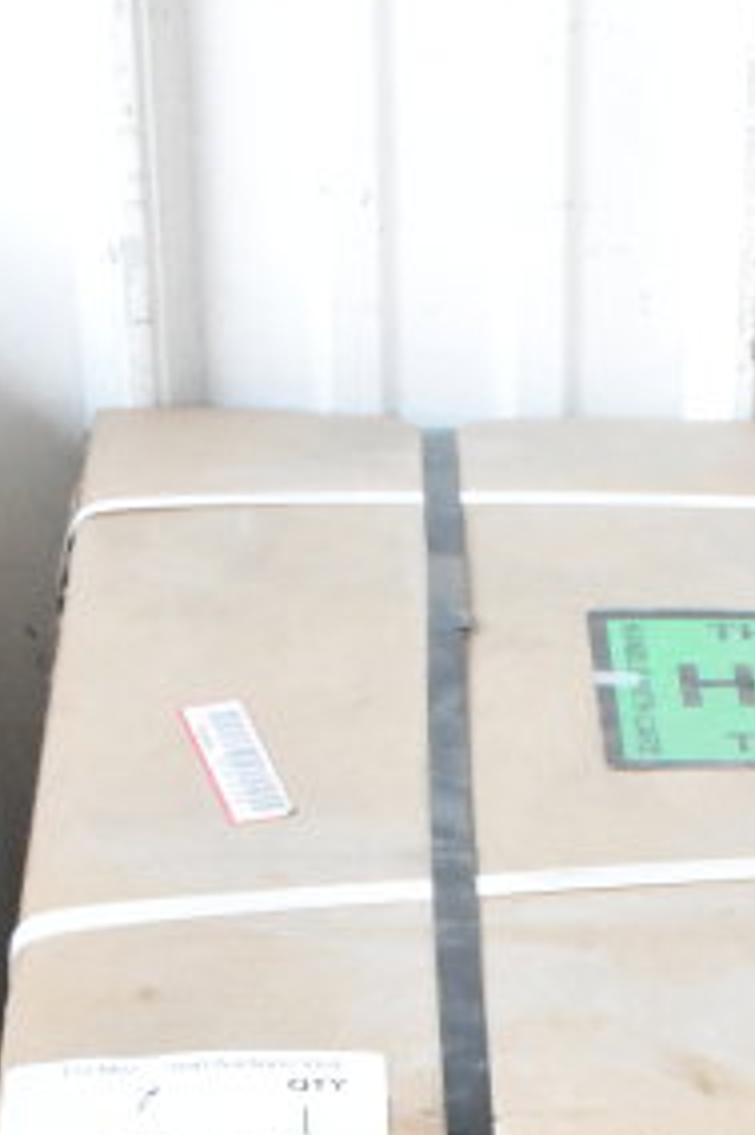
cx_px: 995
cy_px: 1549
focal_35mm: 116
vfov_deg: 16.5
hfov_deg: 11.5
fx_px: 3653
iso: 6400
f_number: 9
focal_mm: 24
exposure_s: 1/320
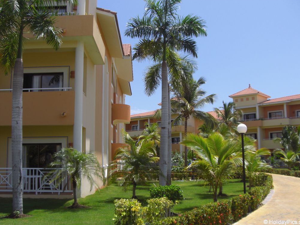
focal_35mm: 39
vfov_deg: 36.8
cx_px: 153
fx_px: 338
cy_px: 111
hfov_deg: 47.9
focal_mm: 6.2
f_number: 8
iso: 64
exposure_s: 1/160
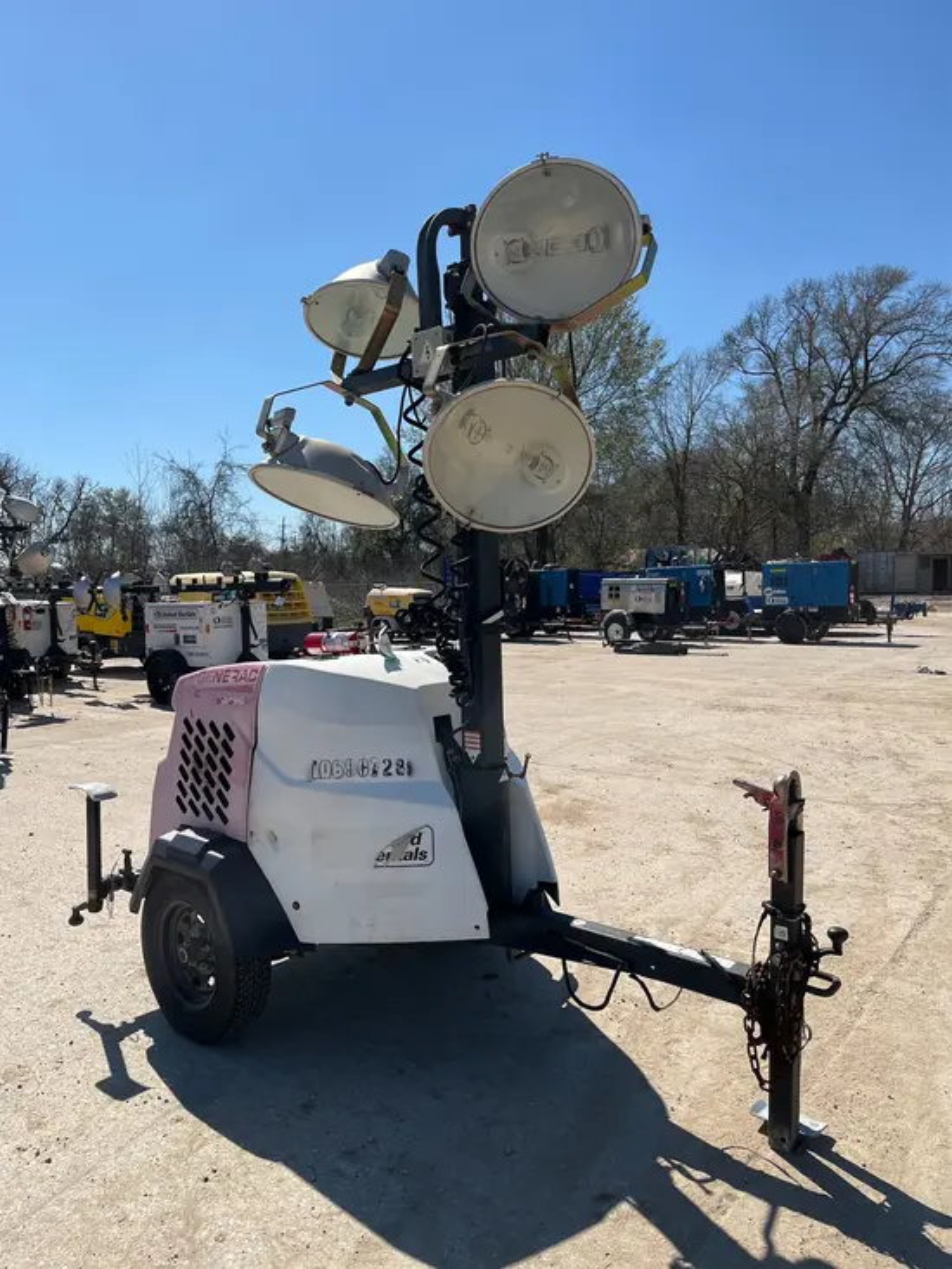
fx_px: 953
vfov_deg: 67.3
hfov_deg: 53.1
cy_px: 634
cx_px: 476
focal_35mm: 26
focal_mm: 5.1
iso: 50
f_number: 1.6
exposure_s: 1/4854
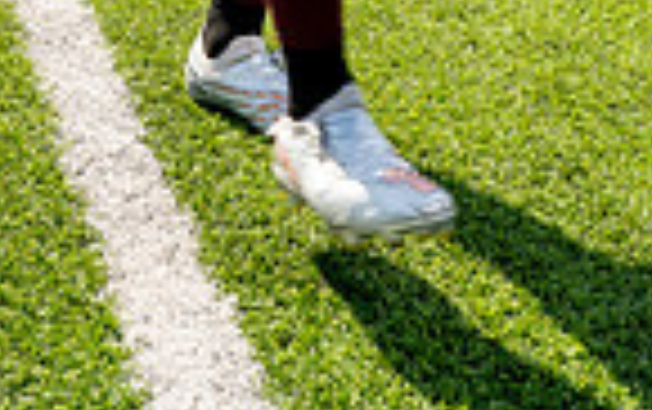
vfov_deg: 12.6
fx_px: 1459
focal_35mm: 82
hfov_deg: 25.1
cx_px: 256
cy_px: -559
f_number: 11
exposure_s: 1/250
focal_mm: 26
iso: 320
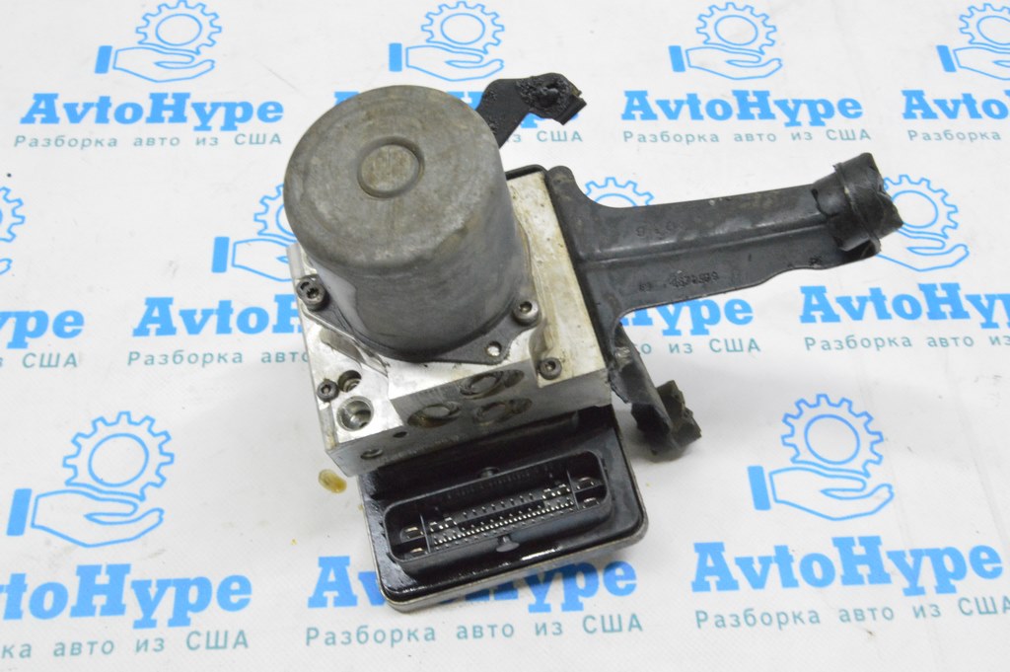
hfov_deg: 49.6
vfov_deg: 34.2
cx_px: 505
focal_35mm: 39
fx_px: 1093
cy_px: 336
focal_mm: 26
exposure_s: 1/15
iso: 6400
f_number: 20
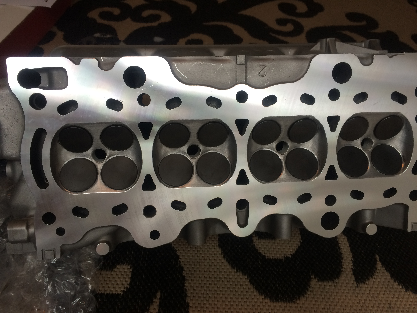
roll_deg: -3.7
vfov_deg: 48.2
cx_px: 208
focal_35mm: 29
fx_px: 349
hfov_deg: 61.7
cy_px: 156
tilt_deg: -43.9
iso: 40
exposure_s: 1/40
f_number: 2.2
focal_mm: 4.15
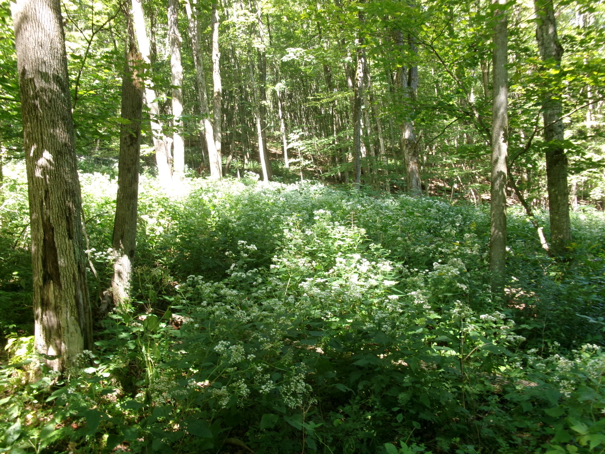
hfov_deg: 63.4
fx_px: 489
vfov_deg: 49.7
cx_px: 302
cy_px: 227
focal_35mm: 28
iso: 111
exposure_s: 1/34
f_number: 3.9
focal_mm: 5.1
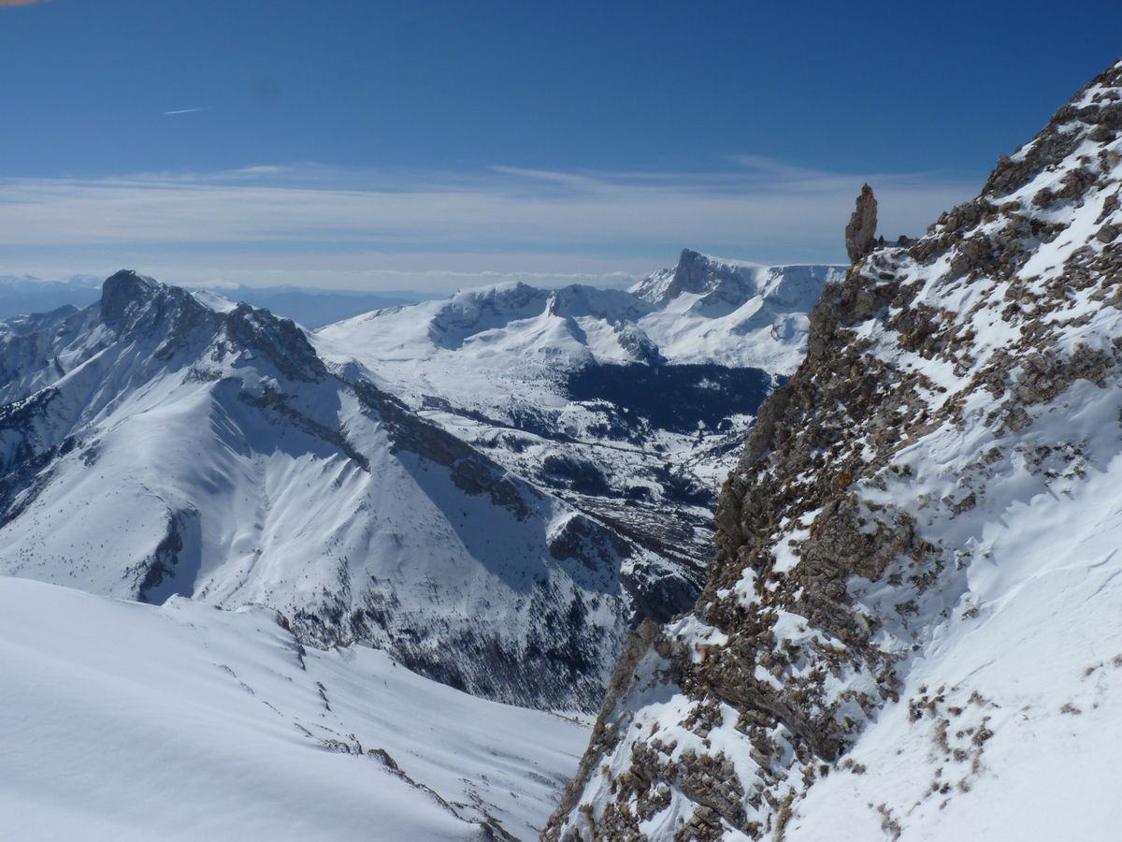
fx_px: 875
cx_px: 561
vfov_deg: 51.4
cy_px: 421
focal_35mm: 27
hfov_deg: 65.3
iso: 80
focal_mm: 4.8
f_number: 8
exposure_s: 1/640
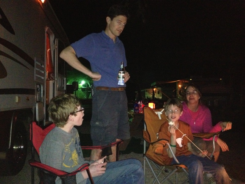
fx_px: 248
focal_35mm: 35
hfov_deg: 52.6
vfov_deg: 40.7
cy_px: 92
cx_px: 122
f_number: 2.4
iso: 800
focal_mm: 4.28
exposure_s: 1/16
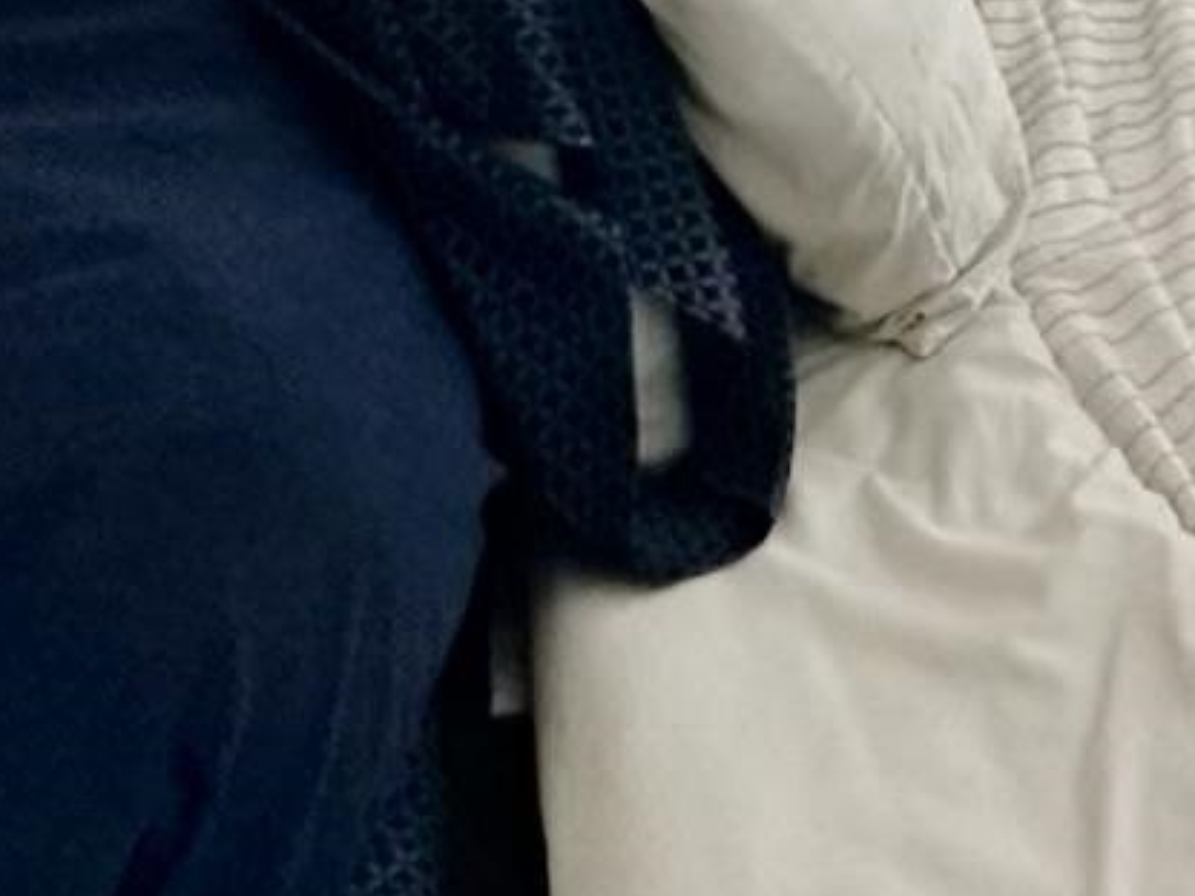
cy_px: -747
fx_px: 2382
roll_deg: -2.7
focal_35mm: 69
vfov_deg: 17.2
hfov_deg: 21.7
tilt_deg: -13.9
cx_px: 1959
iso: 320
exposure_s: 1/77
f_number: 2.2
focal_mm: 2.22
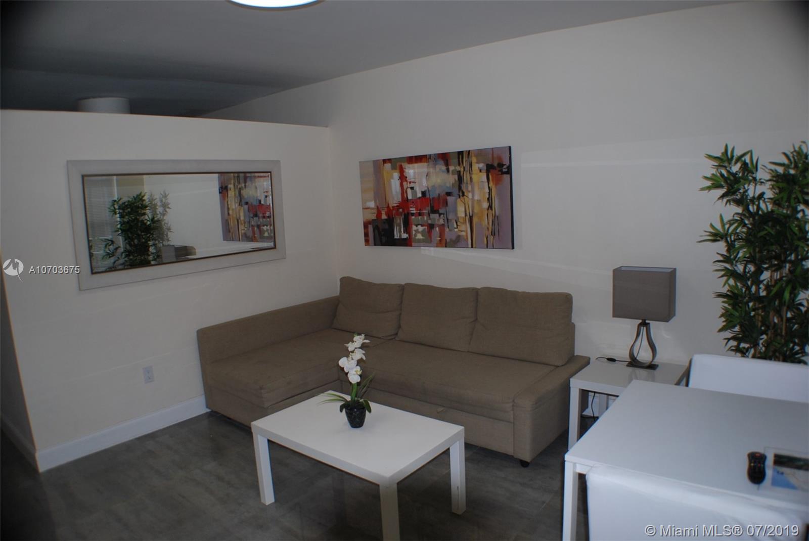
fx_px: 675
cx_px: 404
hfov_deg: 61.9
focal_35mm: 30
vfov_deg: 43.7
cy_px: 270
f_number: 3.8
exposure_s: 1/60
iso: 200
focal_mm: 20
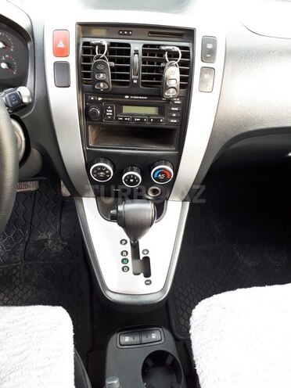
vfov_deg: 65.3
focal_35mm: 27
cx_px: 146
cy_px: 194
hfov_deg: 51.4
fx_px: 303
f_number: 1.9
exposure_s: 1/33
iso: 125
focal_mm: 3.6
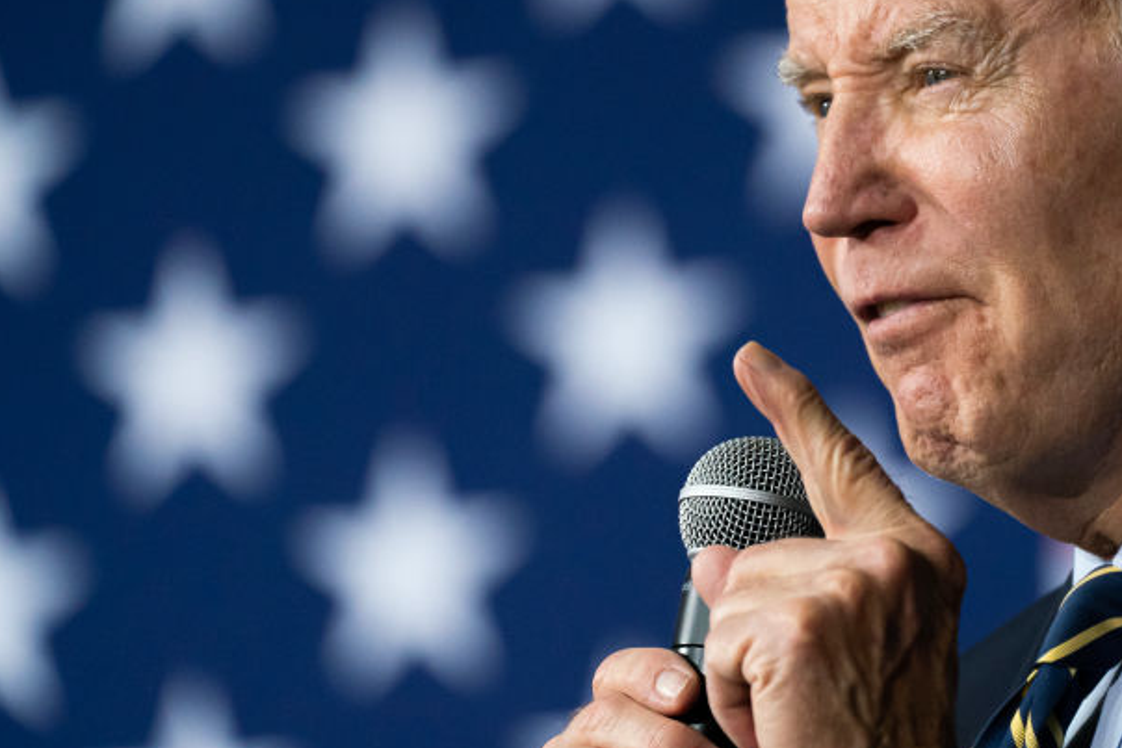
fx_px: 18080
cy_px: 326
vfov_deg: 2.4
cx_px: 856
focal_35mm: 580
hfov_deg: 3.6
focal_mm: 342
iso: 4000
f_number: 5.6
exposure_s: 1/320
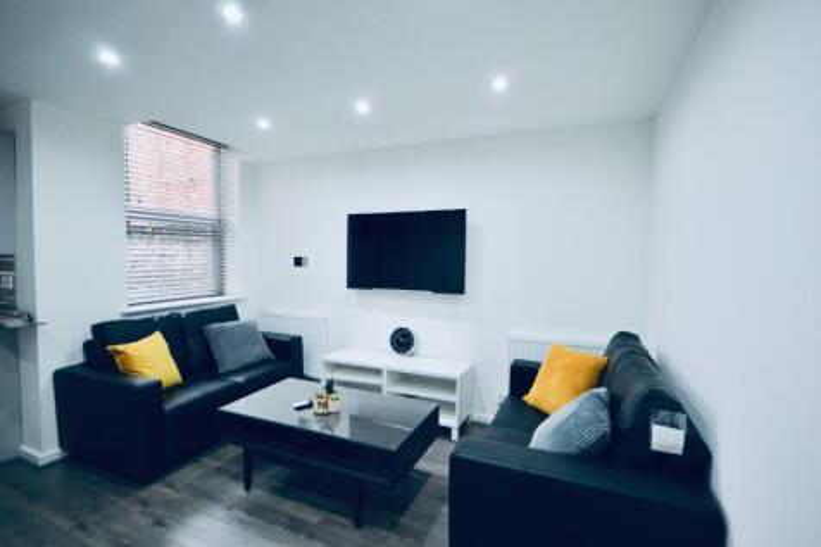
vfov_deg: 72.0
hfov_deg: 95.0
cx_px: 410
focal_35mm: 16
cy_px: 274
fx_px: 376
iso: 500
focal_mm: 11
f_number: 4.2
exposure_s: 1/60
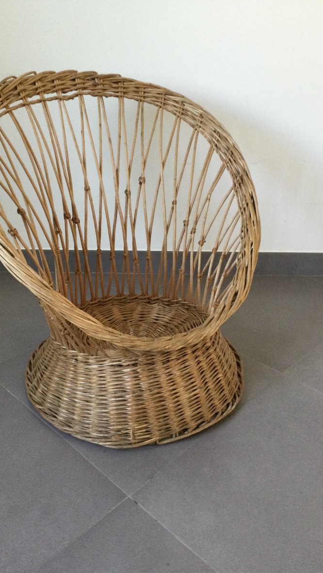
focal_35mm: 34
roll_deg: -0.2
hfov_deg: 34.6
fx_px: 517
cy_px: 286
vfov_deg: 58.0
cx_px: 134
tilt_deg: -26.8
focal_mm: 3.3
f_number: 2.4
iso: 50
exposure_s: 1/33
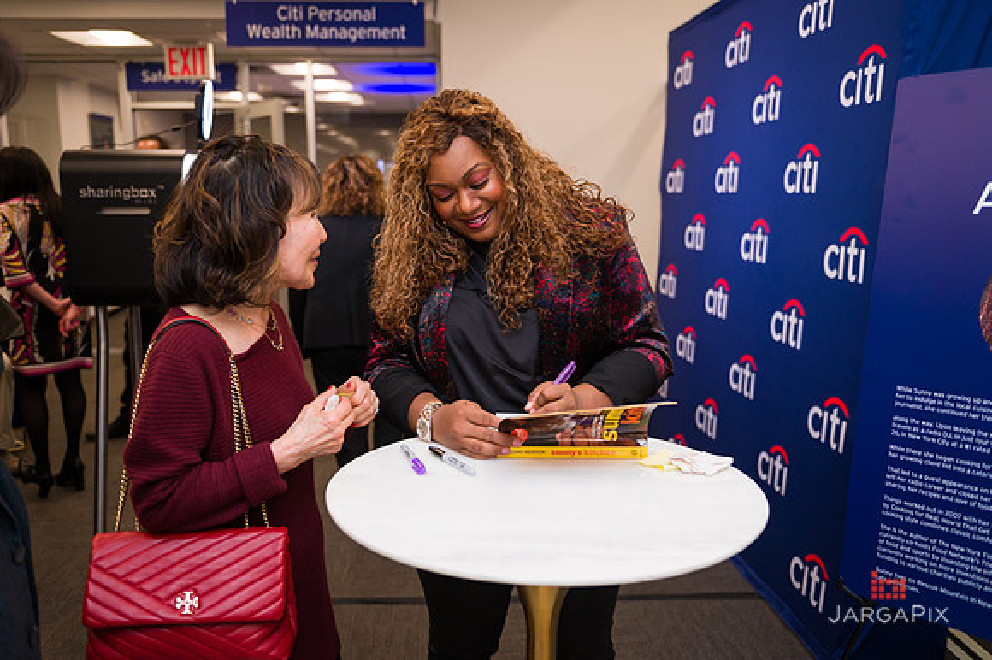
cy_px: 330
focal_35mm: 31
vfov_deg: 42.3
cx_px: 496
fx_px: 854
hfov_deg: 60.3
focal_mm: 31
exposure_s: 1/200
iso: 400
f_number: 3.2
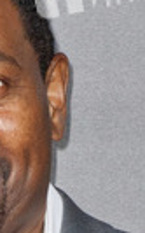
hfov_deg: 6.1
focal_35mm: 214
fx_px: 1355
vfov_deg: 9.7
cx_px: -39
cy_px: 240
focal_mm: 70
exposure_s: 1/400
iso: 800
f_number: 4.5
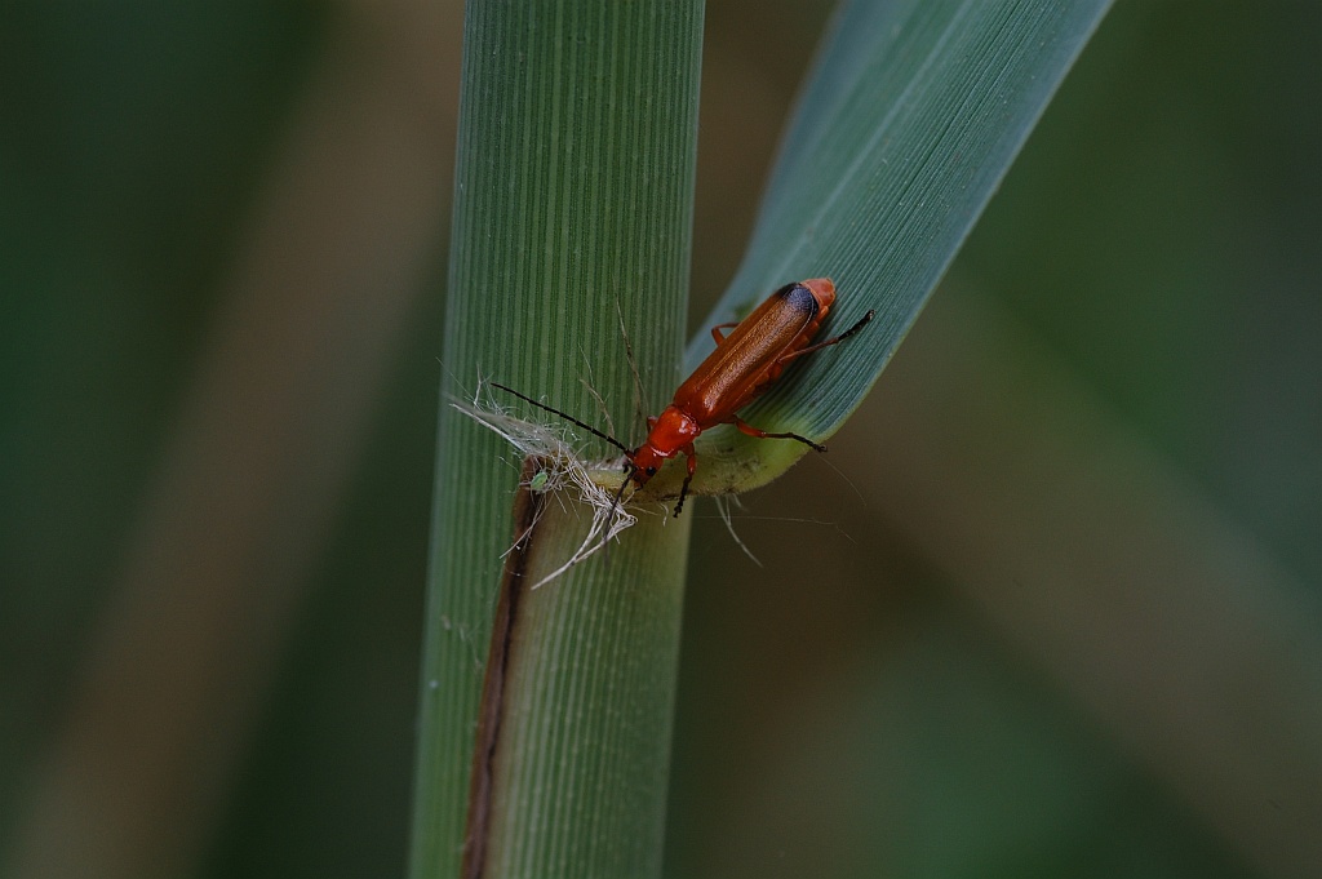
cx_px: 661
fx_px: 5779
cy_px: 440
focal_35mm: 158
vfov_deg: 8.7
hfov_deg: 13.1
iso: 200
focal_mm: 105
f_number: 9
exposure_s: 1/100
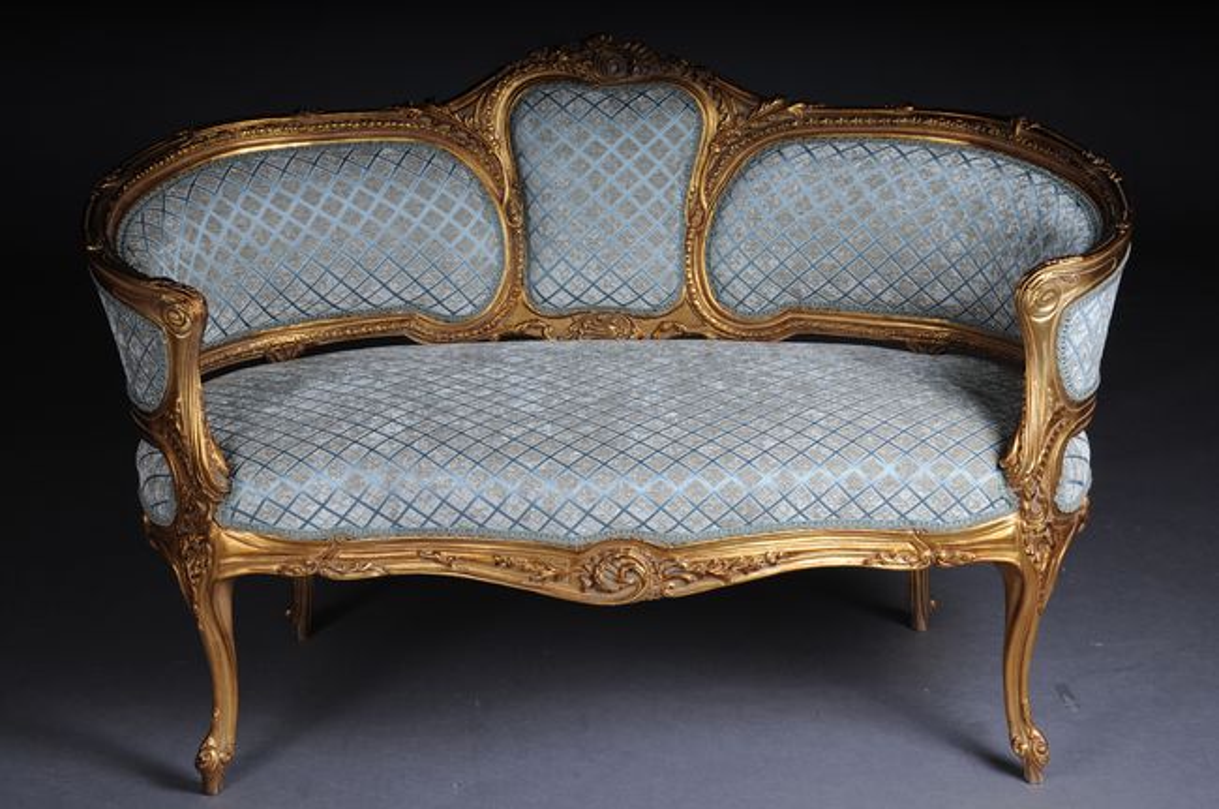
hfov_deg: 29.9
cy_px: 404
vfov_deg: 20.1
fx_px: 2282
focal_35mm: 68
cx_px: 610
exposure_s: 1/250
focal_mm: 45
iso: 320
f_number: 9
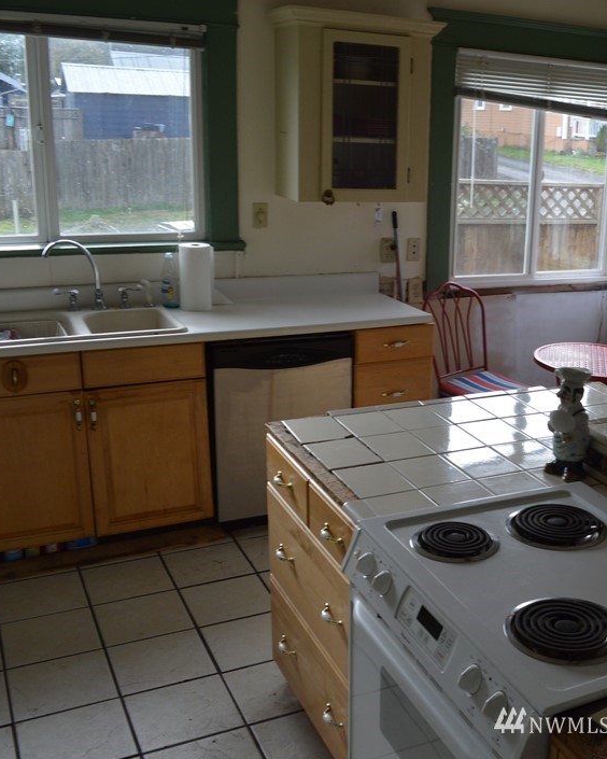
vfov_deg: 46.8
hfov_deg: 35.8
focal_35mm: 39
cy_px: 373
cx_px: 555
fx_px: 876
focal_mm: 18
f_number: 5.6
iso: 400
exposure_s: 1/125
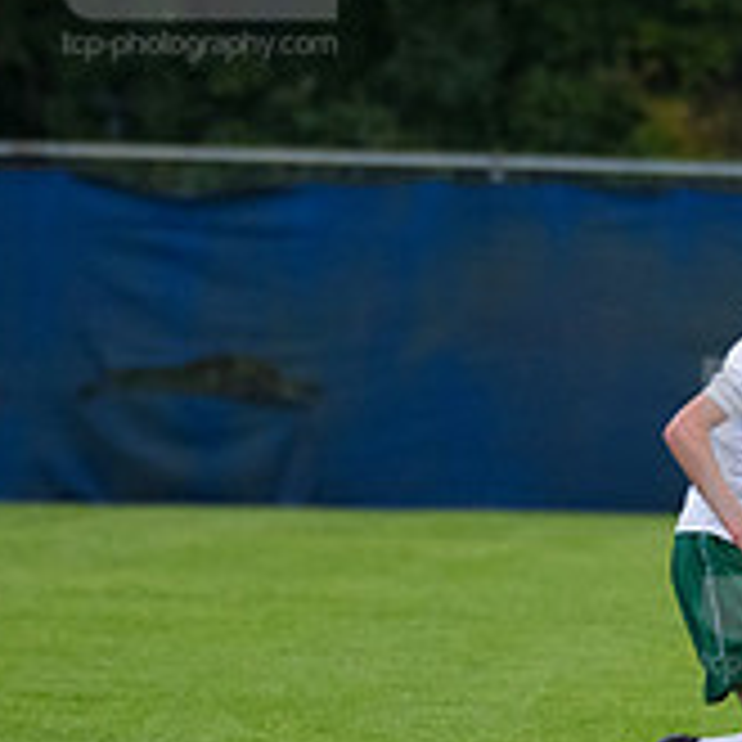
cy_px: 519
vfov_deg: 1.6
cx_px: 841
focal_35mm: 1075
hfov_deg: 1.6
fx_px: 26070
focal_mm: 360
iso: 3200
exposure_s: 1/2000
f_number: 5.6
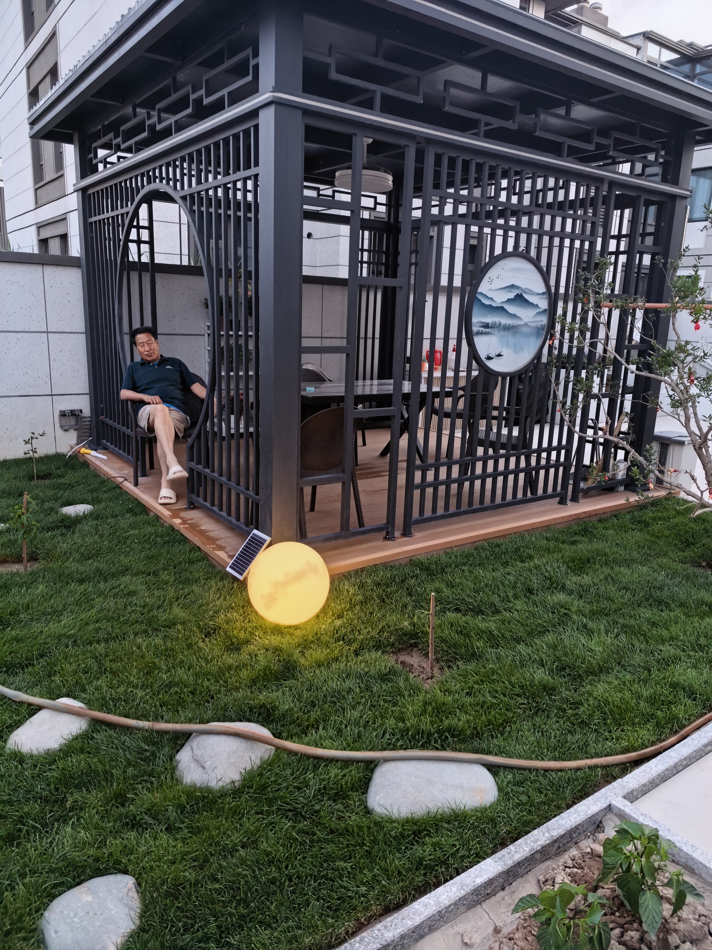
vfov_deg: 71.6
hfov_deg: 56.8
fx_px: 658
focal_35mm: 24
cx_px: 356
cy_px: 475
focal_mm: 5.75
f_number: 1.4
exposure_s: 1/50
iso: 320
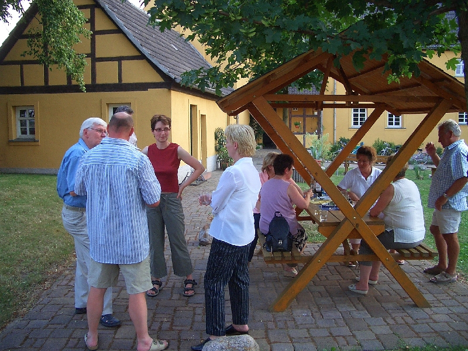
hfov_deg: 52.6
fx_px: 473
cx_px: 234
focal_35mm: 35
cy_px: 176
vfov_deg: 40.7
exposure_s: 1/125
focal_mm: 5.8
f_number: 2.6
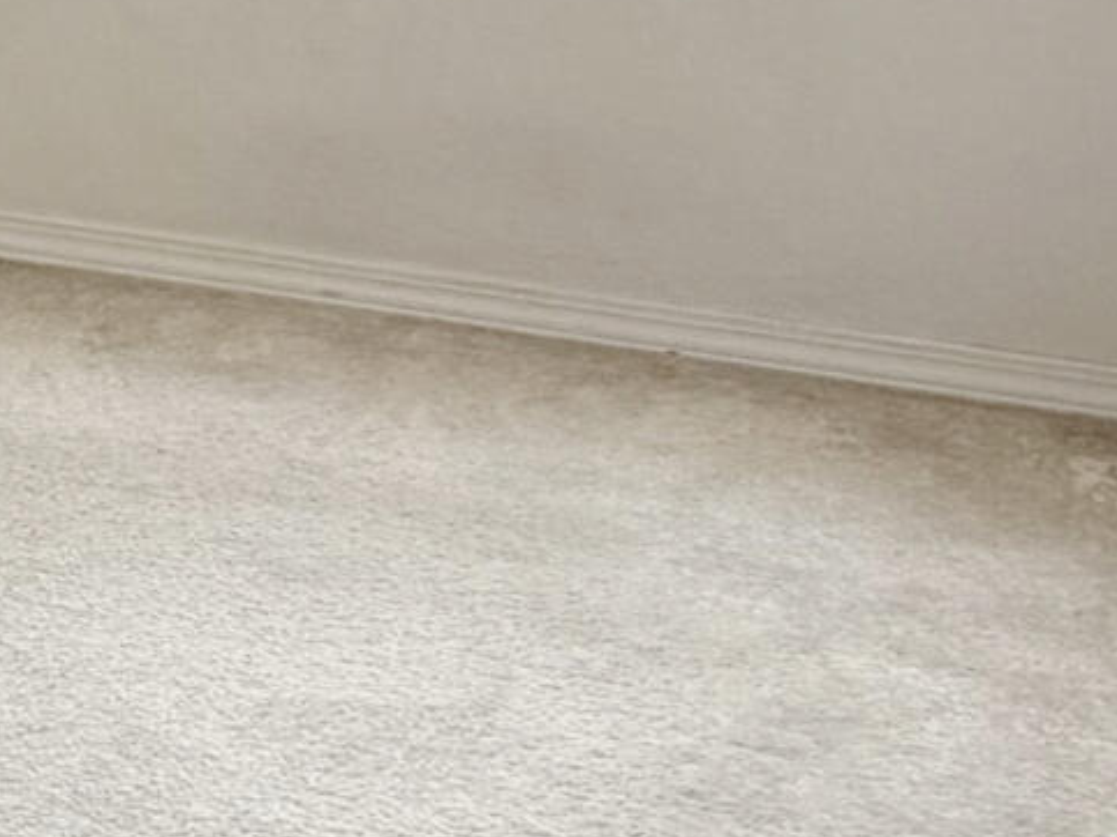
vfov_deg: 16.9
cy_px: 236
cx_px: -796
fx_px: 2807
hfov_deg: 18.4
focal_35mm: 87
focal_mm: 2.22
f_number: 2.2
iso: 100
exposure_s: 1/121
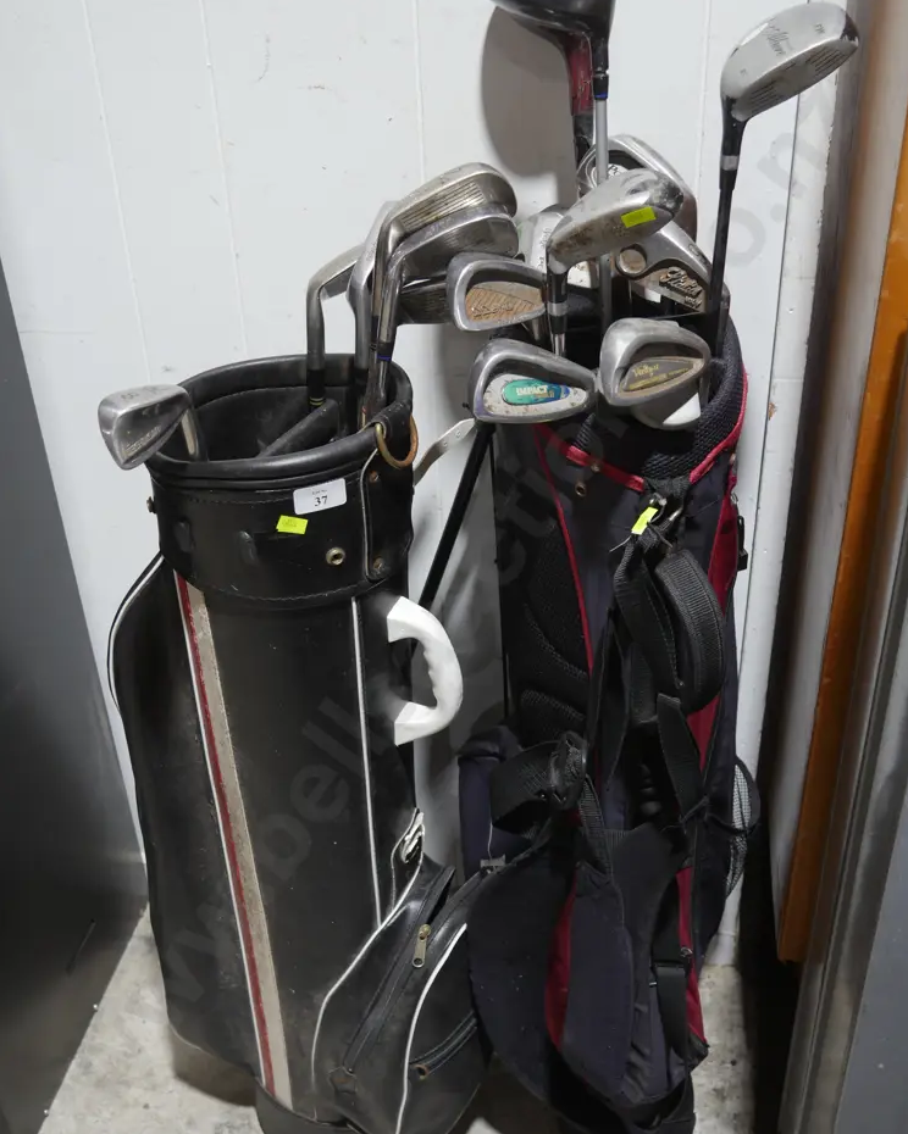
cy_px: 597
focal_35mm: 43
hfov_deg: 34.9
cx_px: 464
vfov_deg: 42.9
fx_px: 1444
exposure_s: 1/60
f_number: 4.5
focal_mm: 20
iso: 500
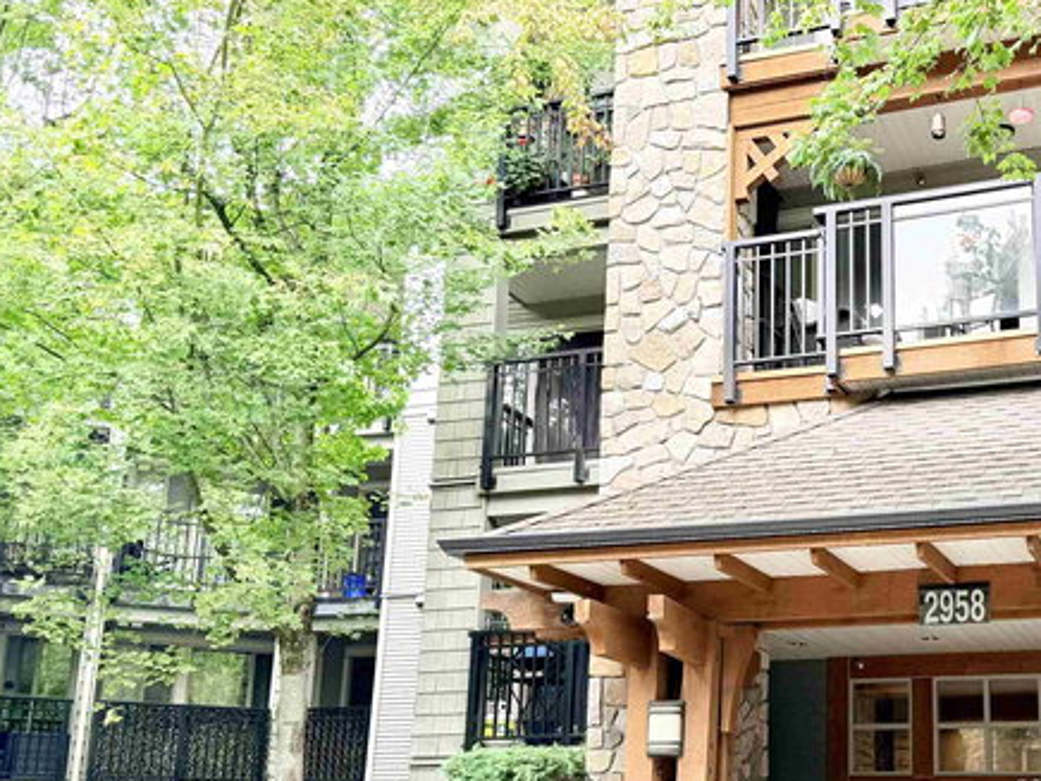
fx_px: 1323
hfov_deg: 41.4
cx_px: 812
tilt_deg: +12.9
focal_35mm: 44
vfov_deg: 32.5
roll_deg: +0.1
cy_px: 537
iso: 64
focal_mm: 6.76
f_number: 1.78
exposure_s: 1/217
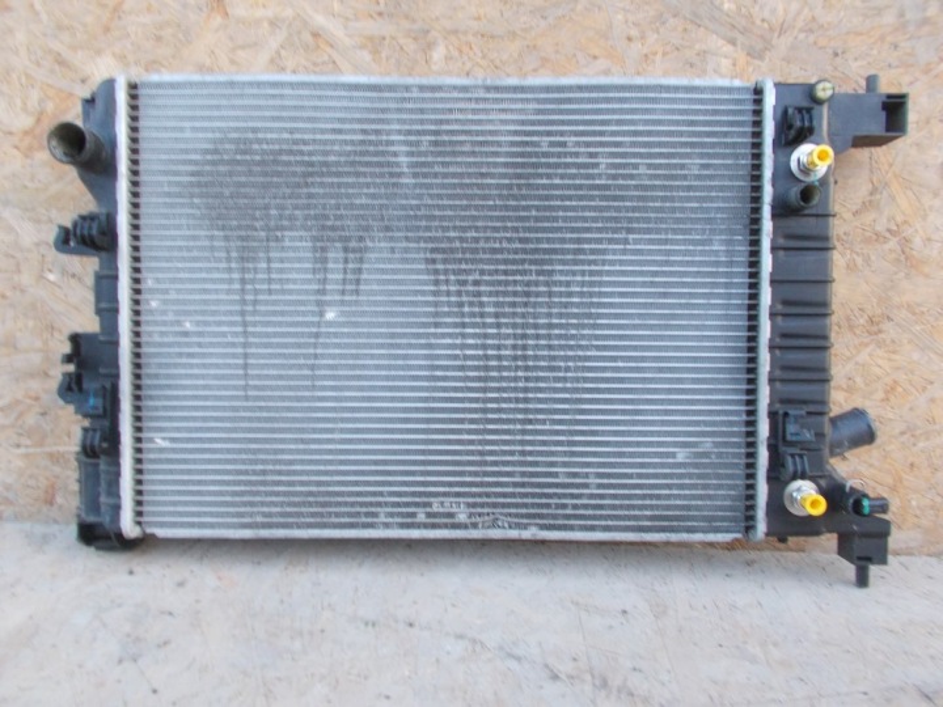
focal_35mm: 26
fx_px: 708
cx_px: 472
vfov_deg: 53.1
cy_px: 354
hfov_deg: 67.3
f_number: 3.2
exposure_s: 1/15
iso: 200
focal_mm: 4.6
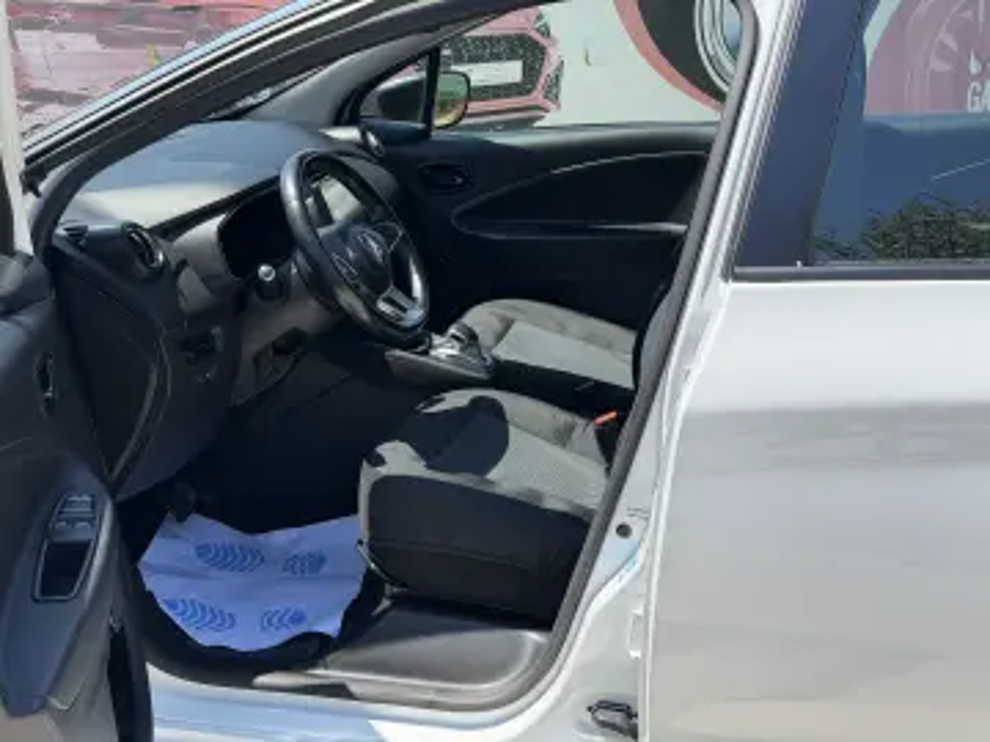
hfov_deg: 39.7
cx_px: 495
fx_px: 1373
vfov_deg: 30.3
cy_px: 371
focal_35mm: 48
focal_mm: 6.76
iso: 80
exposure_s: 1/2273
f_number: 1.78
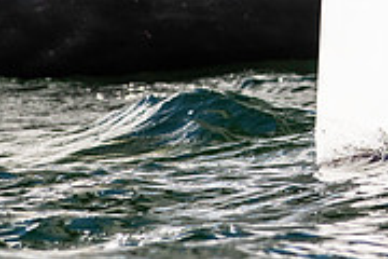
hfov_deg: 1.4
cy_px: -156
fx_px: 15670
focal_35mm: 1454
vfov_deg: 0.9
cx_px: 470
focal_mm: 300
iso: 200
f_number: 5
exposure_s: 1/4000
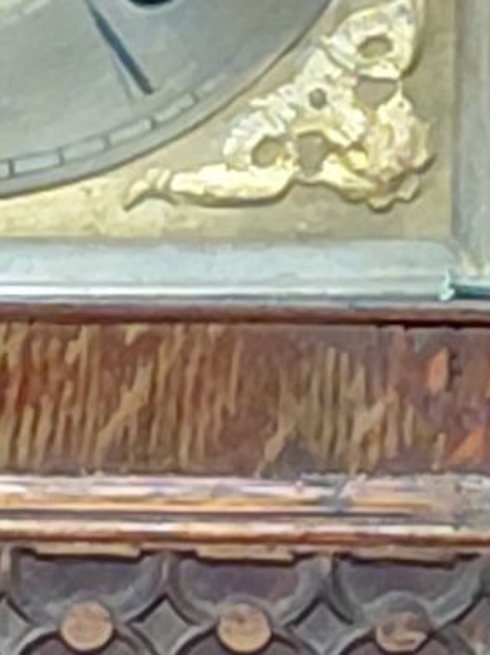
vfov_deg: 13.1
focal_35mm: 135
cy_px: -568
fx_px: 2551
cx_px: -7
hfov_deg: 10.9
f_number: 1.8
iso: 400
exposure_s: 1/50.1
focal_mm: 4.69
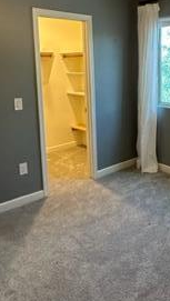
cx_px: 157
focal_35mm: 36
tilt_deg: -7.3
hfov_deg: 31.2
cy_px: 101
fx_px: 288
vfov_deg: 54.2
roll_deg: +0.6
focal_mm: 2.22
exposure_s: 1/60
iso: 200
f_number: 2.2
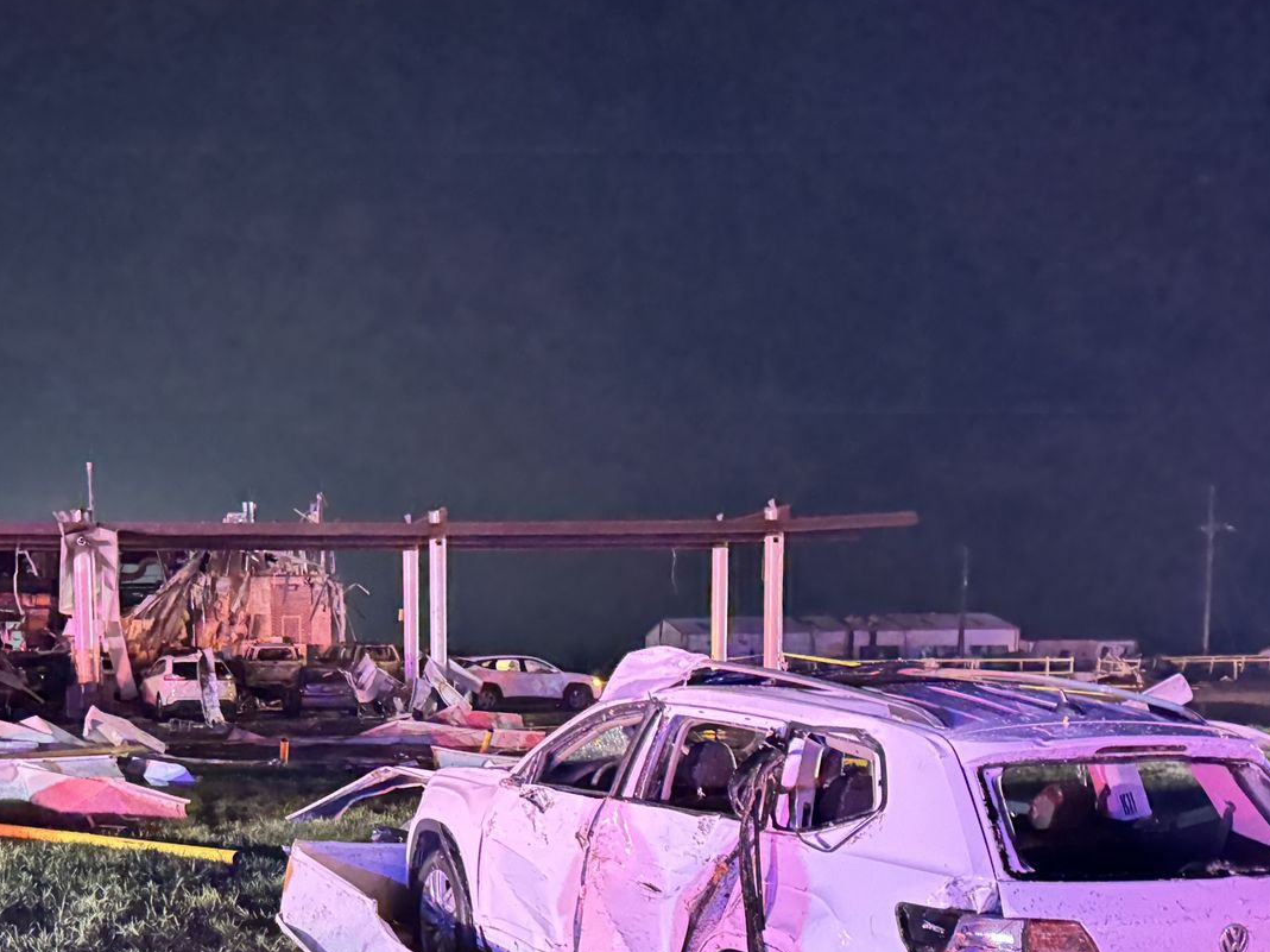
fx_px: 1687
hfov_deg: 40.5
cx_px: 374
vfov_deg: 30.5
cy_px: 805
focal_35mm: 46
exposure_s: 1/15
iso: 8000
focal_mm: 6.76
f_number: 1.78
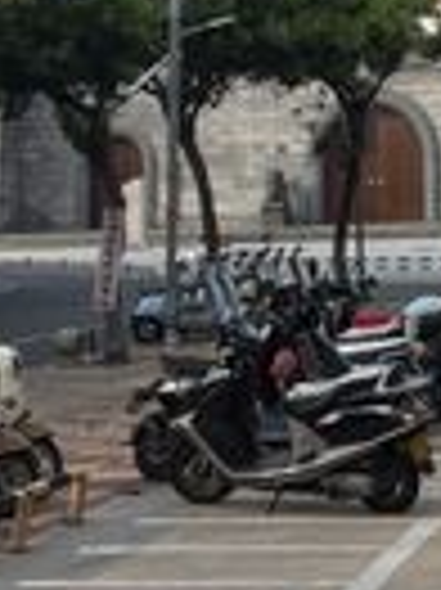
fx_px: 2025
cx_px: 432
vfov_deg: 14.7
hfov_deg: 12.3
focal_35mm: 119
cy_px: -446
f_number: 1.6
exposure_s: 1/2398
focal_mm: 5.96
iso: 50
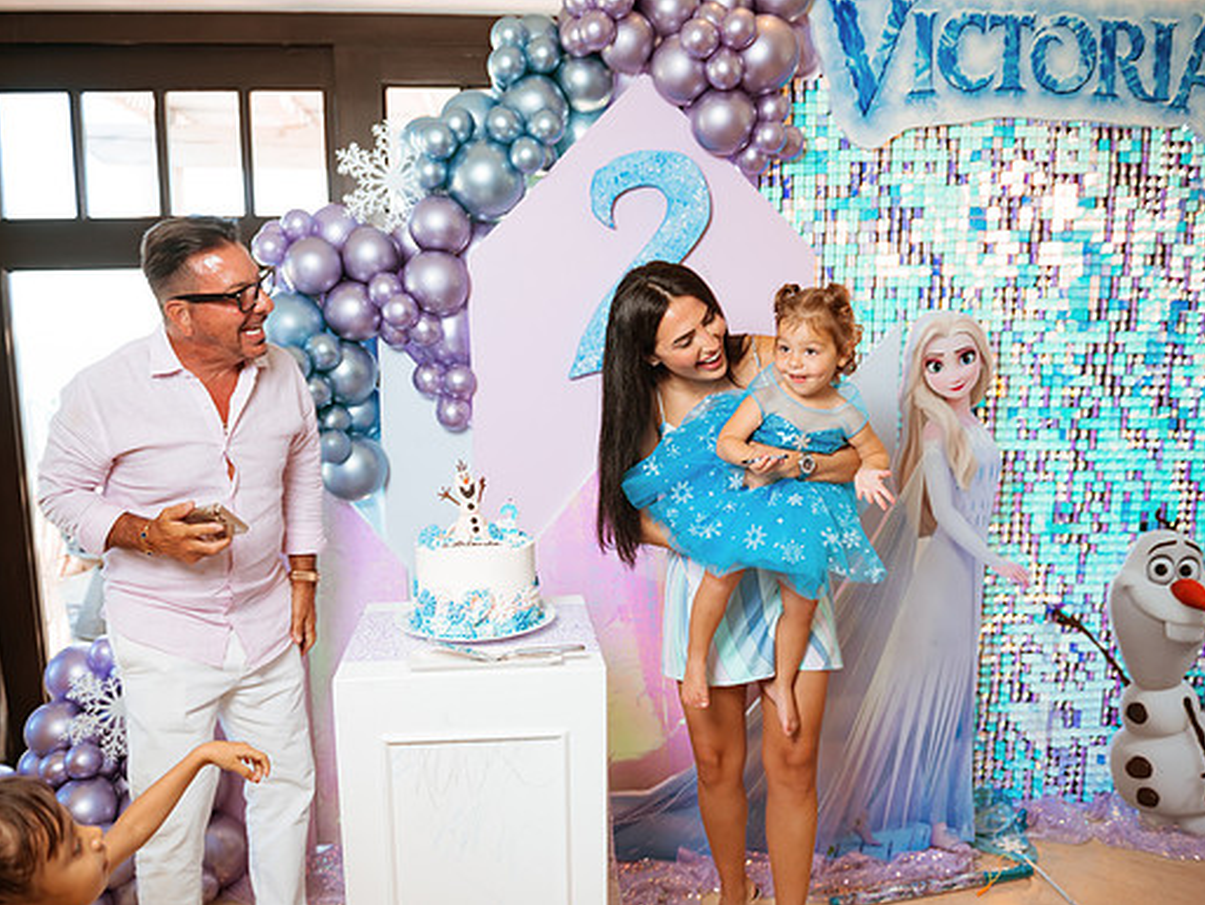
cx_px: 613
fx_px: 975
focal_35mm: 28
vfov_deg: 49.8
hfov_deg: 63.4
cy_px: 471
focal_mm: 24
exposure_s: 1/200
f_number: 3.2
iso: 250
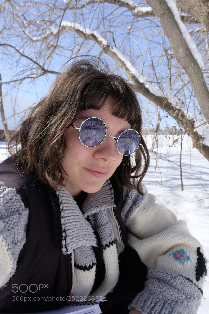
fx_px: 209
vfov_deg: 73.7
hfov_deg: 53.1
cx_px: 104
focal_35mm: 24
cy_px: 157
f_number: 8
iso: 400
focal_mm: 16
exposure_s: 1/420
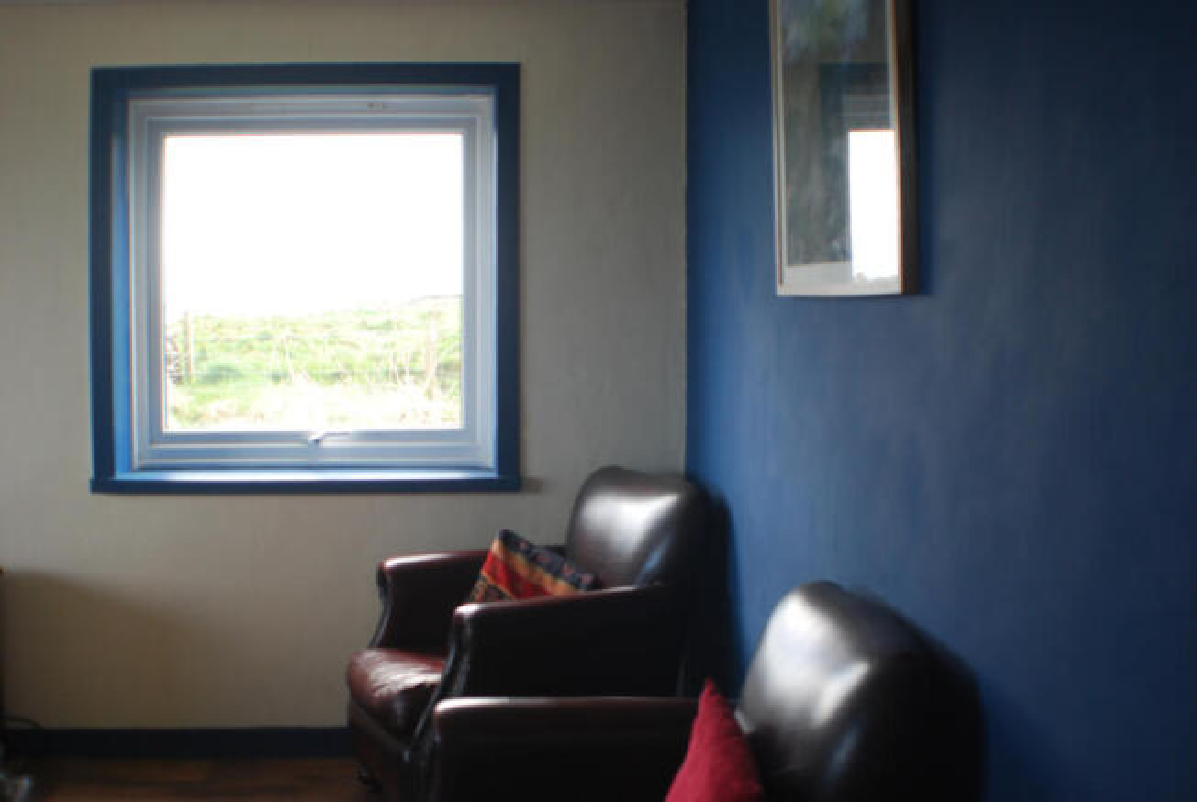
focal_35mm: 52
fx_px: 1748
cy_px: 401
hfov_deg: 37.8
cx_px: 598
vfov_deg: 25.8
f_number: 4
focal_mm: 35
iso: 320
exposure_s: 1/30
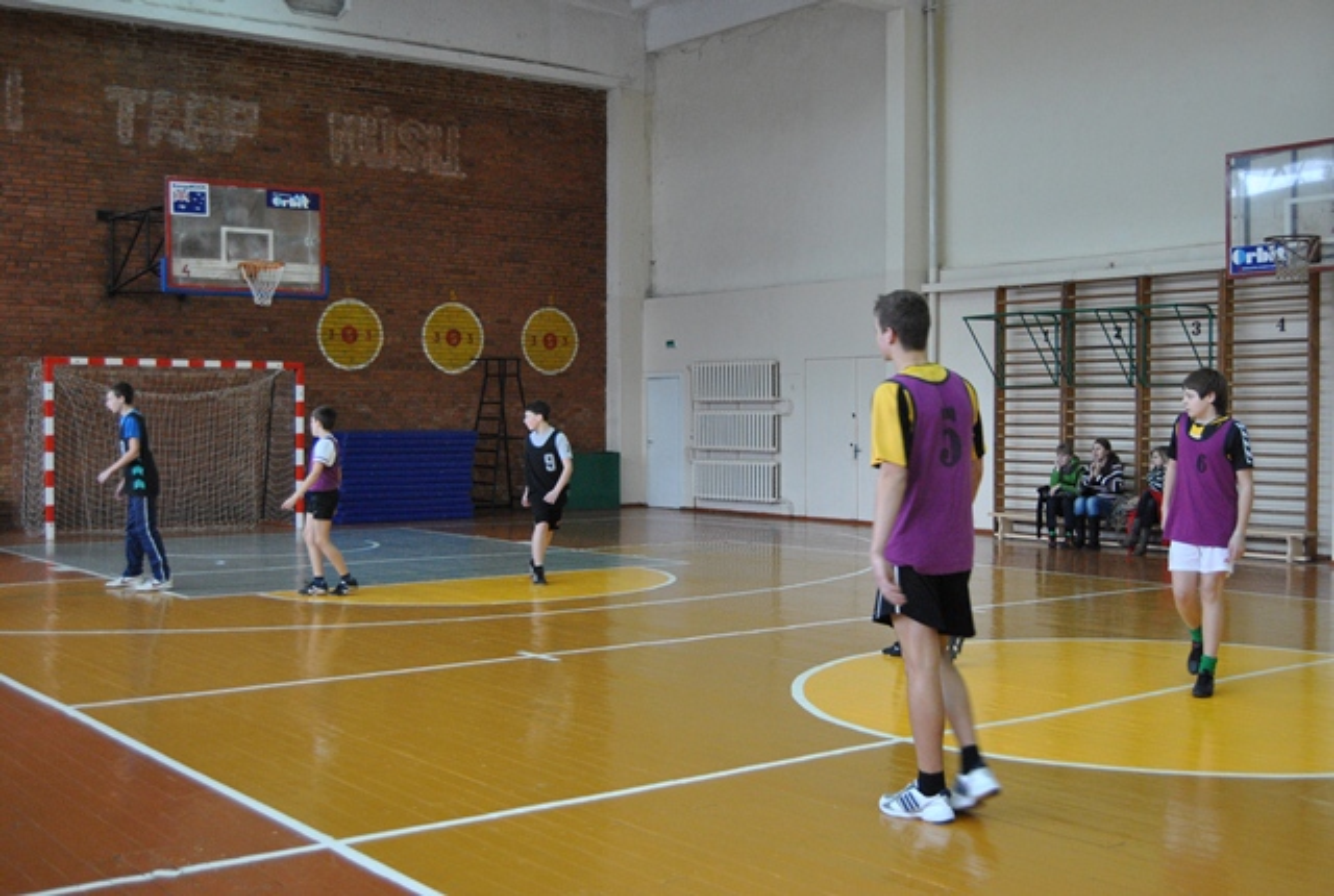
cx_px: 667
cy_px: 448
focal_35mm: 42
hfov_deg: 46.3
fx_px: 1560
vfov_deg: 32.1
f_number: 4
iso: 800
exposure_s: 1/50
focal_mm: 28
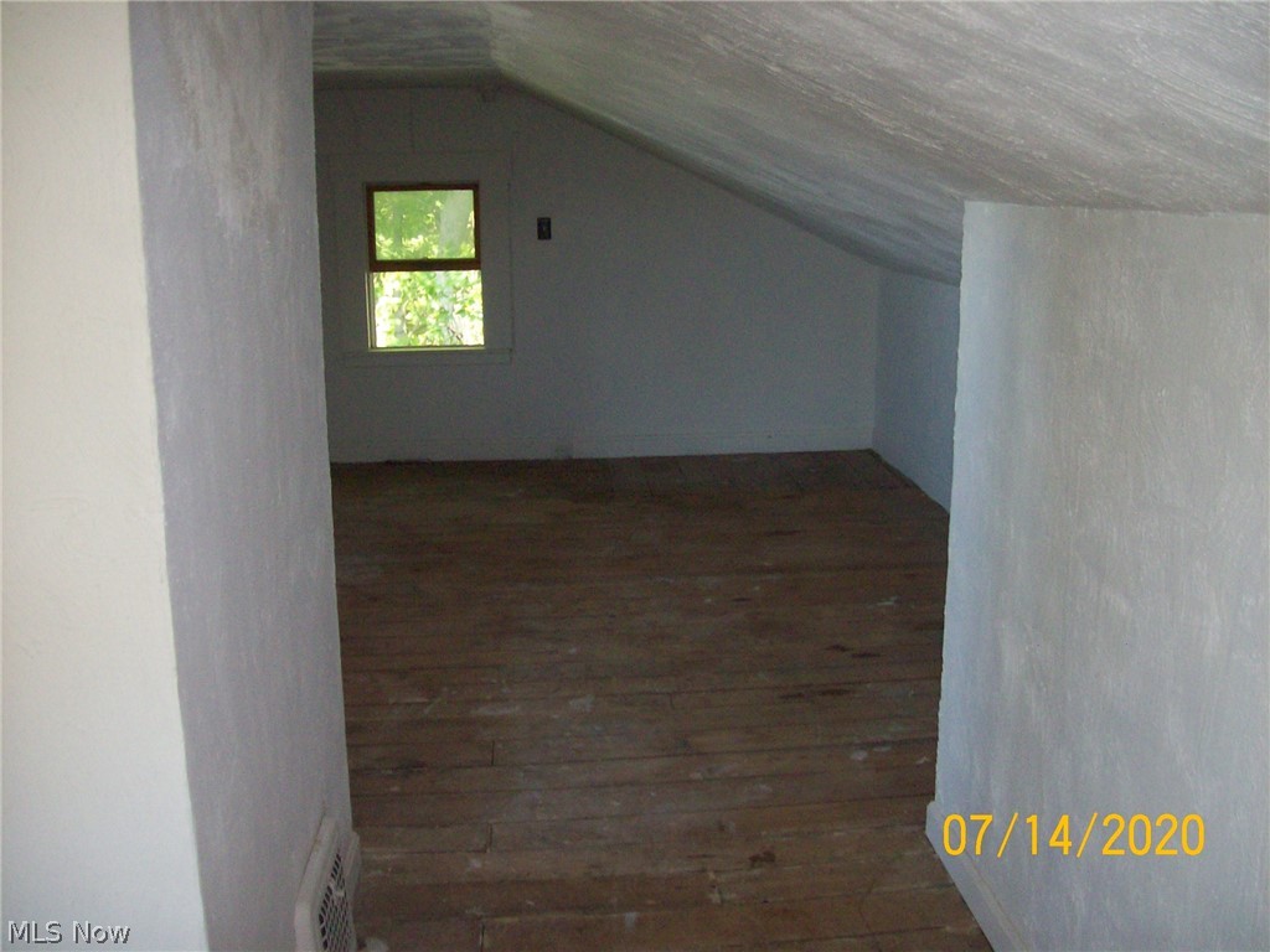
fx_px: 1321
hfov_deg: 51.4
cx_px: 635
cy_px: 476
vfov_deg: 39.7
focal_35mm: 36
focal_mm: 6
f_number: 2.7
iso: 140
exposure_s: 1/32
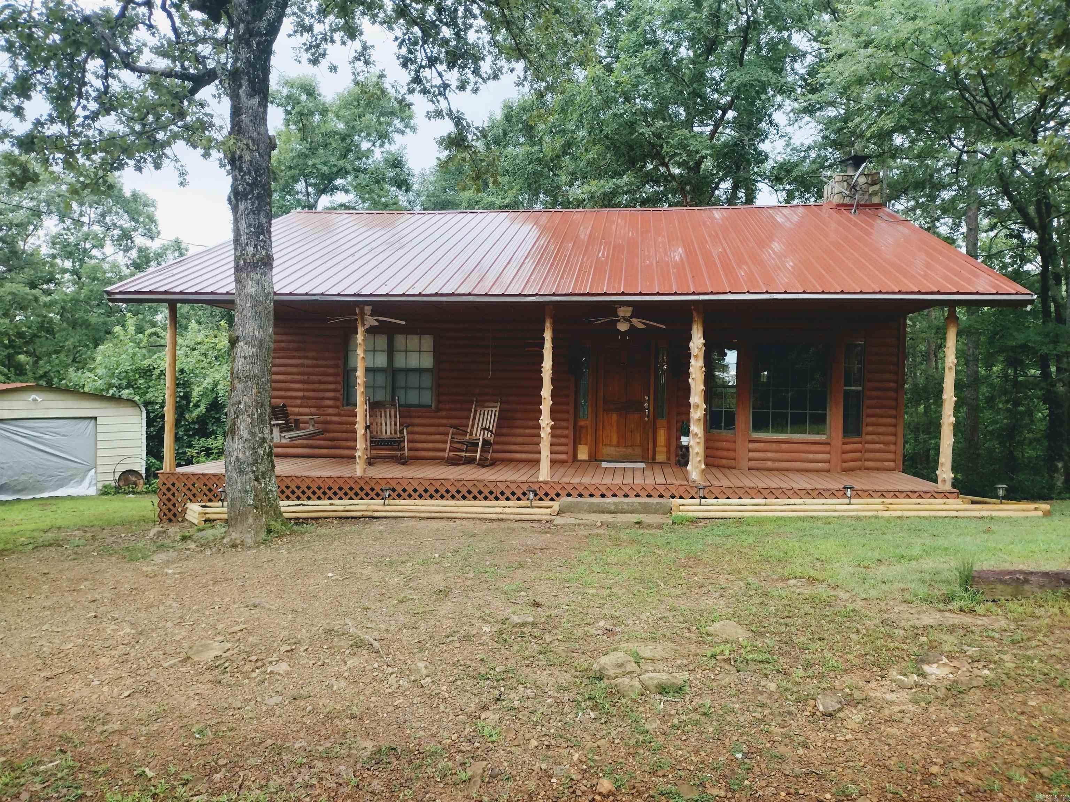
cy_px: 401
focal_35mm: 27
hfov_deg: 65.3
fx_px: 835
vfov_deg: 51.4
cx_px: 535
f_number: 1.7
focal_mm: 4.71
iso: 100
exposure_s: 1/490
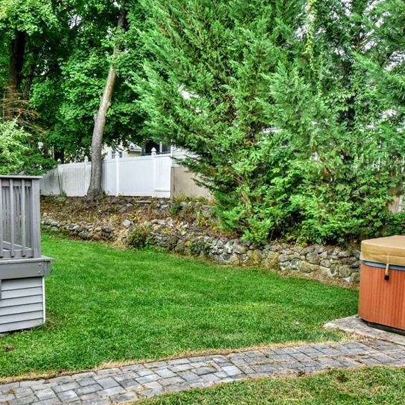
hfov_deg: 43.7
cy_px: 236
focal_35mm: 38
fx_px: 503
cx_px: 168
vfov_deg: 43.7
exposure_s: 1/400
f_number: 9
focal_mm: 24
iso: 8000
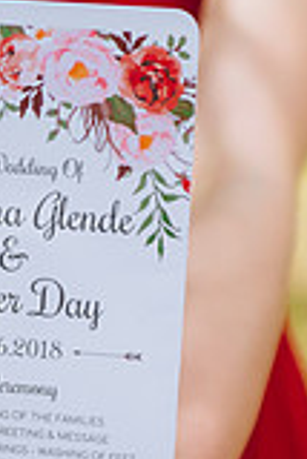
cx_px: 77
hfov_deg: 7.0
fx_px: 2514
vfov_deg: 10.4
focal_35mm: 197
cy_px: 353
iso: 100
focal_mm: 70
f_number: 2.8
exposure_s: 1/1250
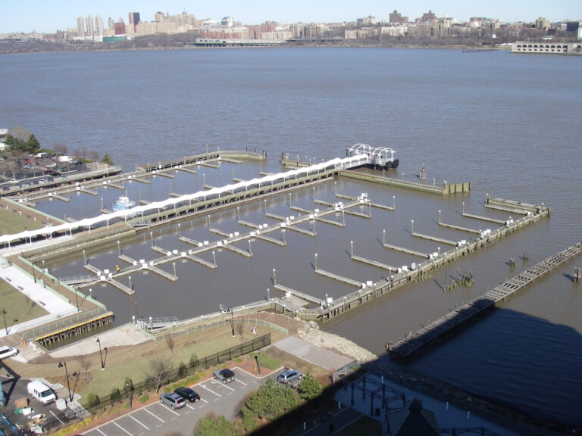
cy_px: 218
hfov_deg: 49.0
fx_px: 639
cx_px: 291
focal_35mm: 38
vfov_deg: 37.7
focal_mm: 6.3
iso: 80
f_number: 6.6
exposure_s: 1/200
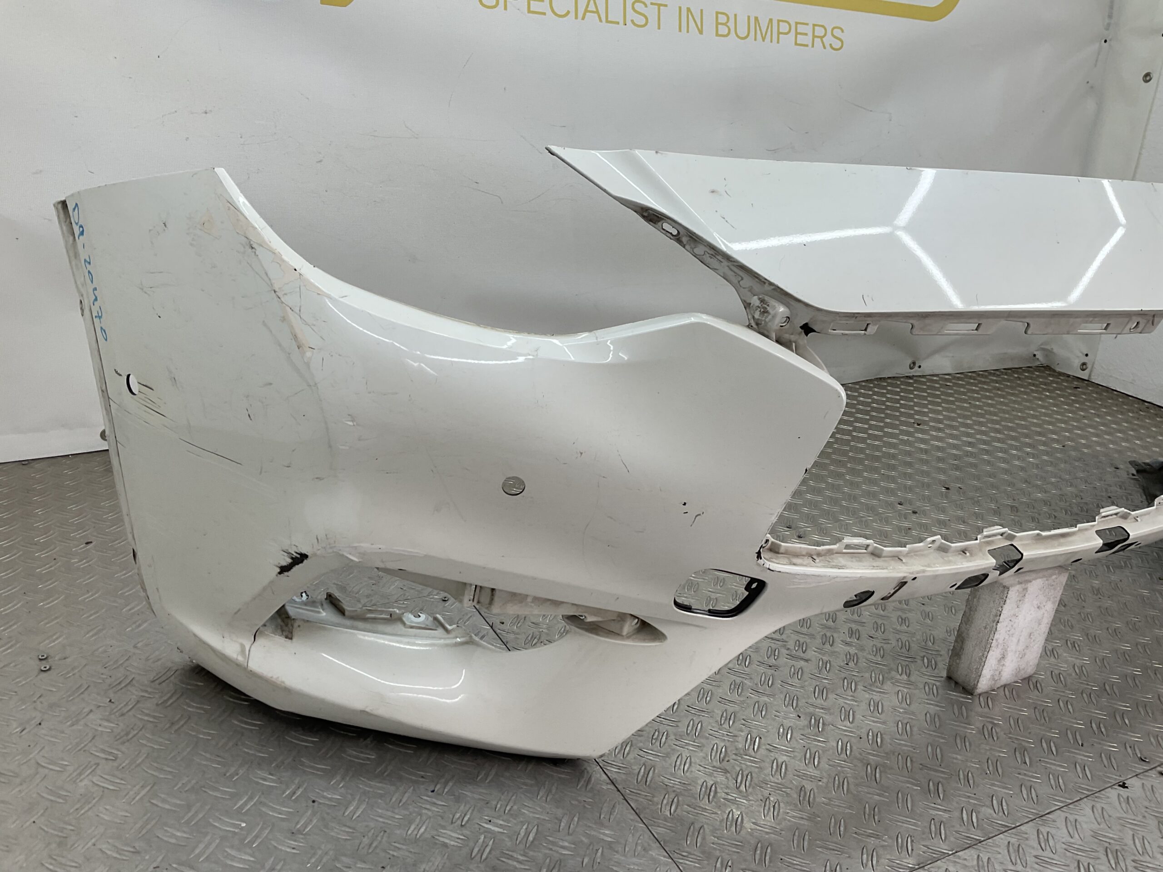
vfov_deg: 48.2
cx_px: 582
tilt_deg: -21.2
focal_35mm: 29
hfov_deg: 61.7
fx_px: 974
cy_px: 436
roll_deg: -8.9
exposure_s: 1/158
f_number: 1.8
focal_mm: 3
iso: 16
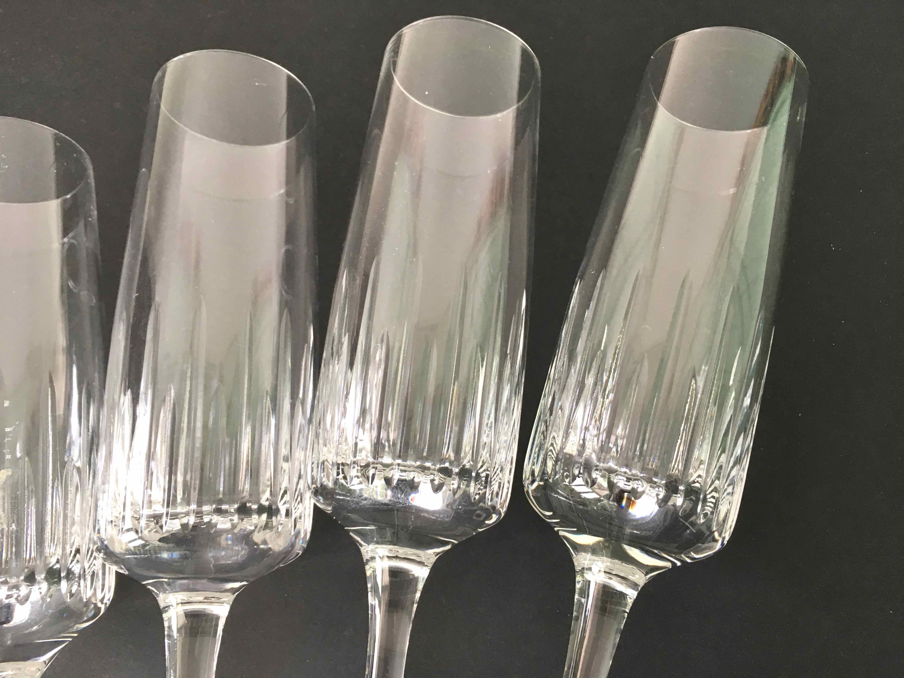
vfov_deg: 48.2
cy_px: 339
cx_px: 452
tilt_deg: -74.7
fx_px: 757
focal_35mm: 29
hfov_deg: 61.7
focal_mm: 4.15
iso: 80
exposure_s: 1/33
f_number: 2.2
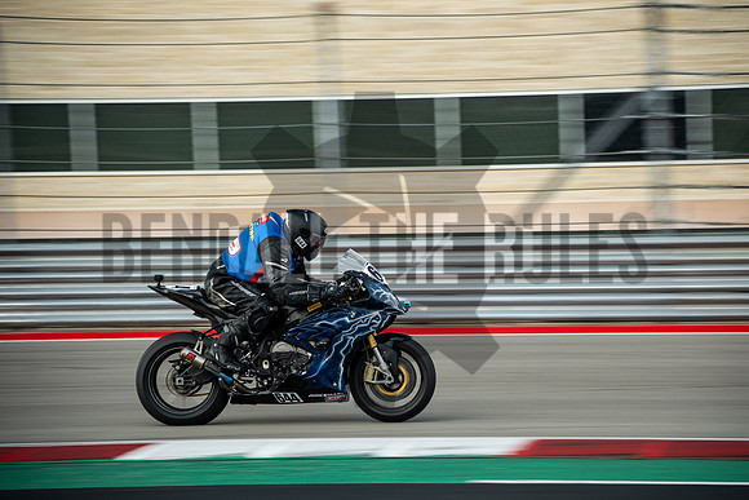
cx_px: 374
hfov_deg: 13.7
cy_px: 250
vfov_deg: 9.2
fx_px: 3121
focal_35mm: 150
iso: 160
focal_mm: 100
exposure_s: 1/200
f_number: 4.5
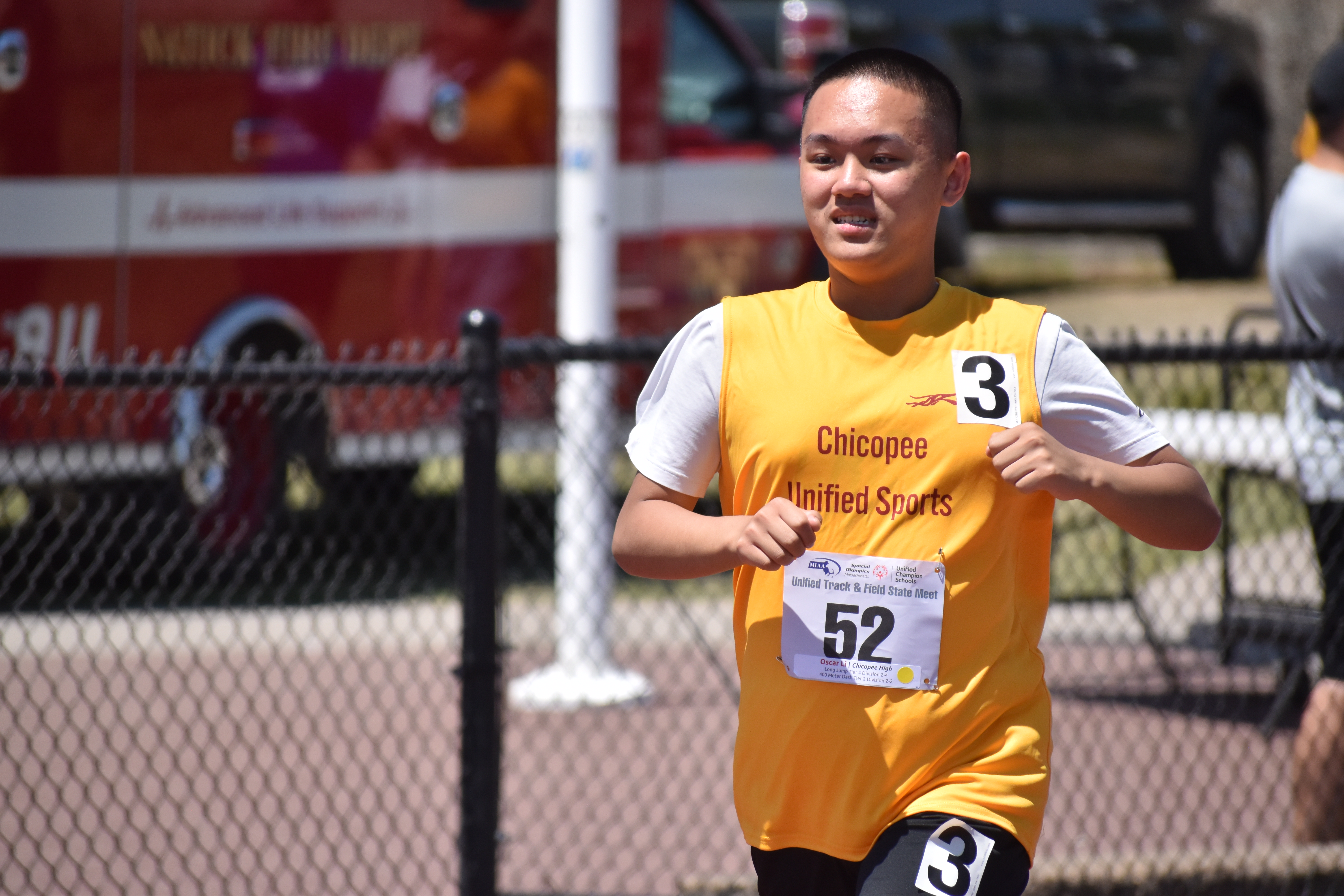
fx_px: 12879
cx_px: 672
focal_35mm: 345
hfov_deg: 6.0
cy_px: 448
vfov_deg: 4.0
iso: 640
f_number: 5.6
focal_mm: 230
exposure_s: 1/4000
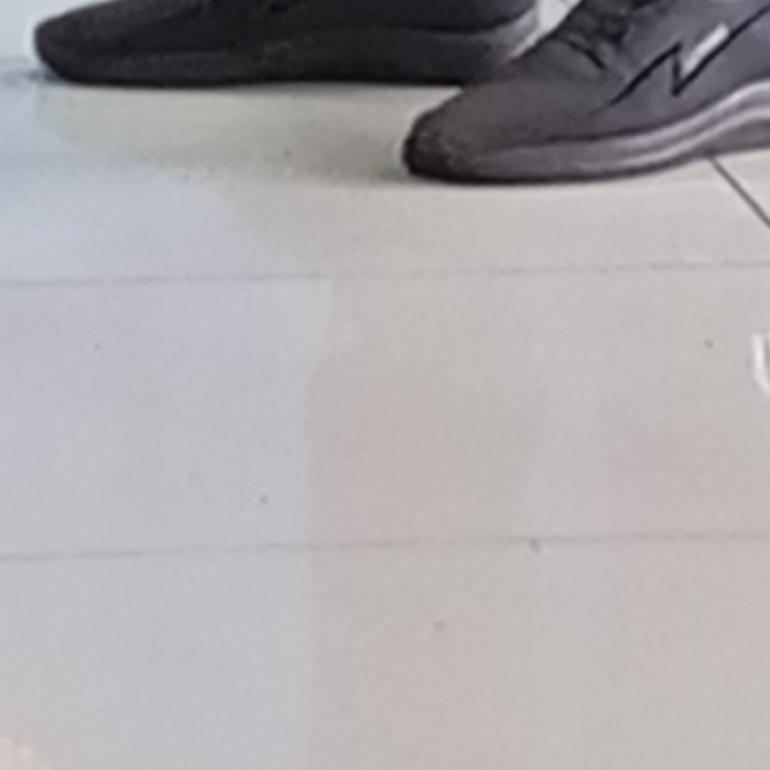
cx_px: 126
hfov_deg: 3.7
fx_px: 11929
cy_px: -2111
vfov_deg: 3.5
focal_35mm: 474
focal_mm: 4.27
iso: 788
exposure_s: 1/33.3
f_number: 1.8
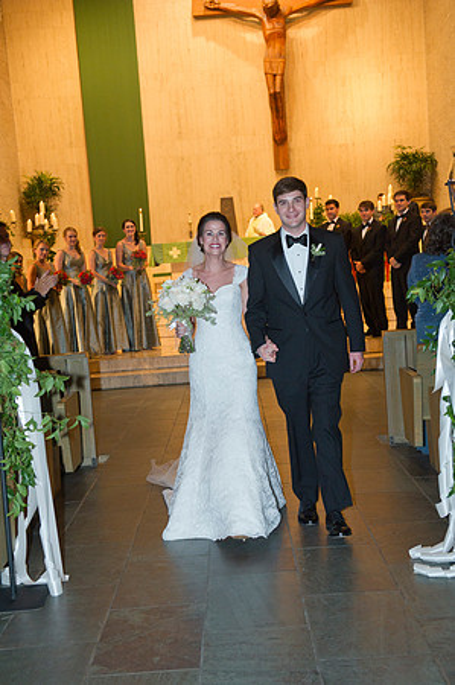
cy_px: 342
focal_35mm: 48
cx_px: 228
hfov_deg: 28.0
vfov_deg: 41.2
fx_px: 912
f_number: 5
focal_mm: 48
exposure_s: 1/80
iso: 1600
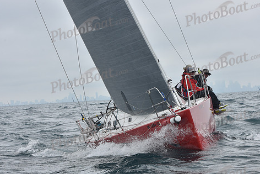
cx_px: 157
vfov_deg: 12.1
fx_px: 816
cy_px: 100
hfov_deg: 18.1
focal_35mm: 113
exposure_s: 1/800
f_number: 10
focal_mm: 92
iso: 250
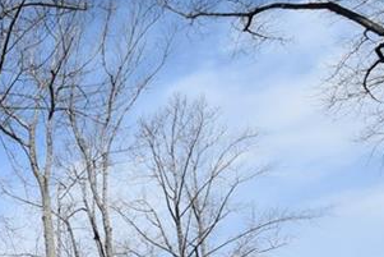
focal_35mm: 51
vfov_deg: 21.9
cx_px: -210
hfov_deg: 26.4
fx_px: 544
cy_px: 387
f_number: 9
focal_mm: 10
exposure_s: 1/320
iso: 200
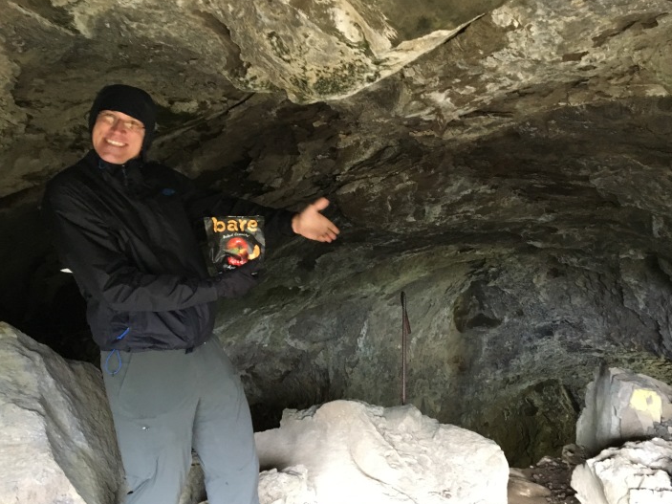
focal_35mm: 33
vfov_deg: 42.9
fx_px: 641
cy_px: 269
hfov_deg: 55.2
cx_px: 381
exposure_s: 1/30
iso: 200
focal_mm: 4.15
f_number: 2.2
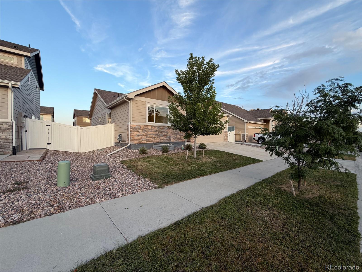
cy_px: 136
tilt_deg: +1.5
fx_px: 146
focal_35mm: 14
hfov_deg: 102.1
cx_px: 181
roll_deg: +0.8
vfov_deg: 85.7
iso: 50
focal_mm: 2.22
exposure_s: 1/121
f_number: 2.2
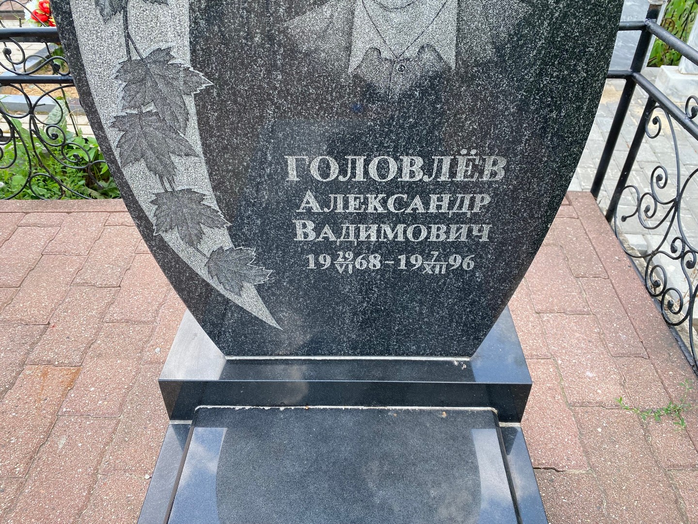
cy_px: 262
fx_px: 524
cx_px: 349
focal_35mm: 26
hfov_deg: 67.3
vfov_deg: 53.1
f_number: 1.8
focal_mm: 4.25
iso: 32
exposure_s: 1/203
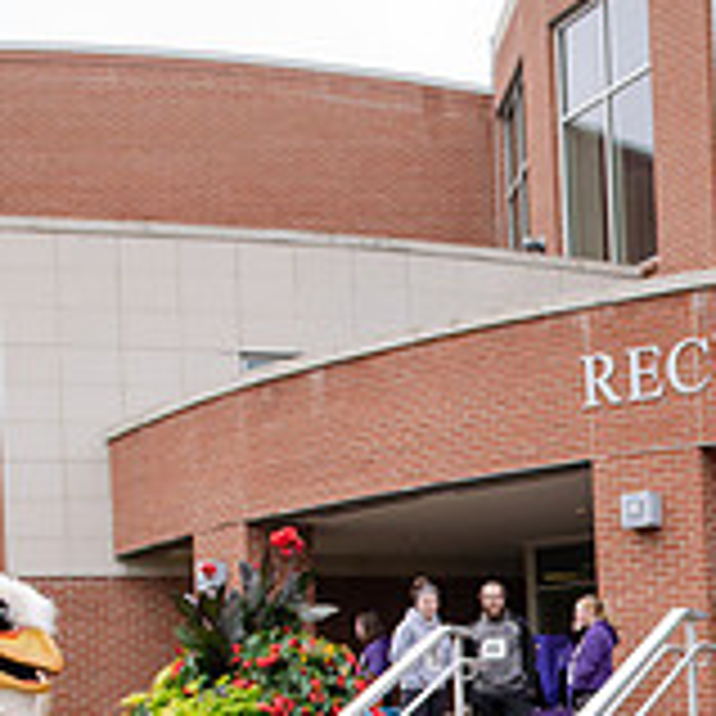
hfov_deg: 18.8
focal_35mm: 87
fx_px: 2036
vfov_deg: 19.1
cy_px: 795
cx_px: 874
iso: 400
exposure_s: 1/250
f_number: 5
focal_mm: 28
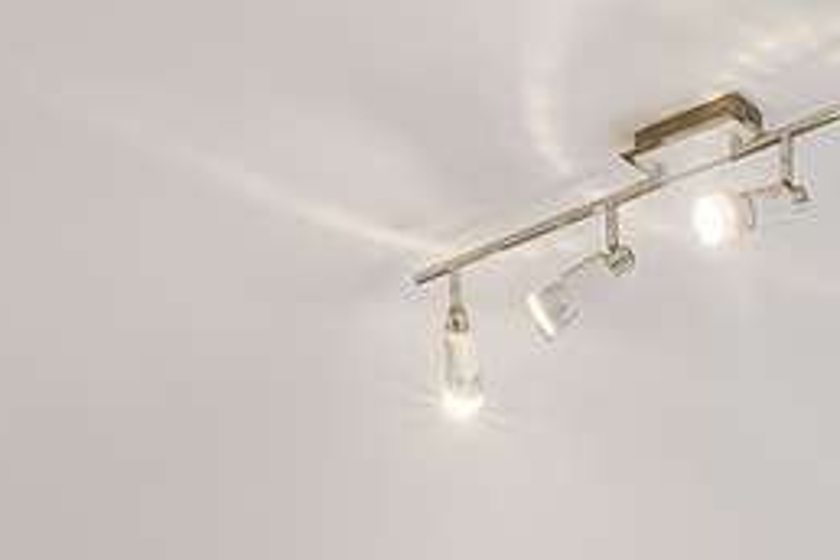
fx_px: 2426
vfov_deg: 10.2
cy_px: 1600
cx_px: 1130
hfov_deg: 18.2
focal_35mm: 104
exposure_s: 1/8
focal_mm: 14
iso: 400
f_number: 14
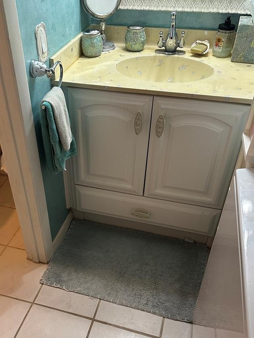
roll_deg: +3.1
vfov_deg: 51.9
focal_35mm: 35
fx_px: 343
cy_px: 218
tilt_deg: -43.3
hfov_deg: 40.3
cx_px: 90
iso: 250
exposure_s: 1/60
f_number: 1.78
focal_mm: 6.86
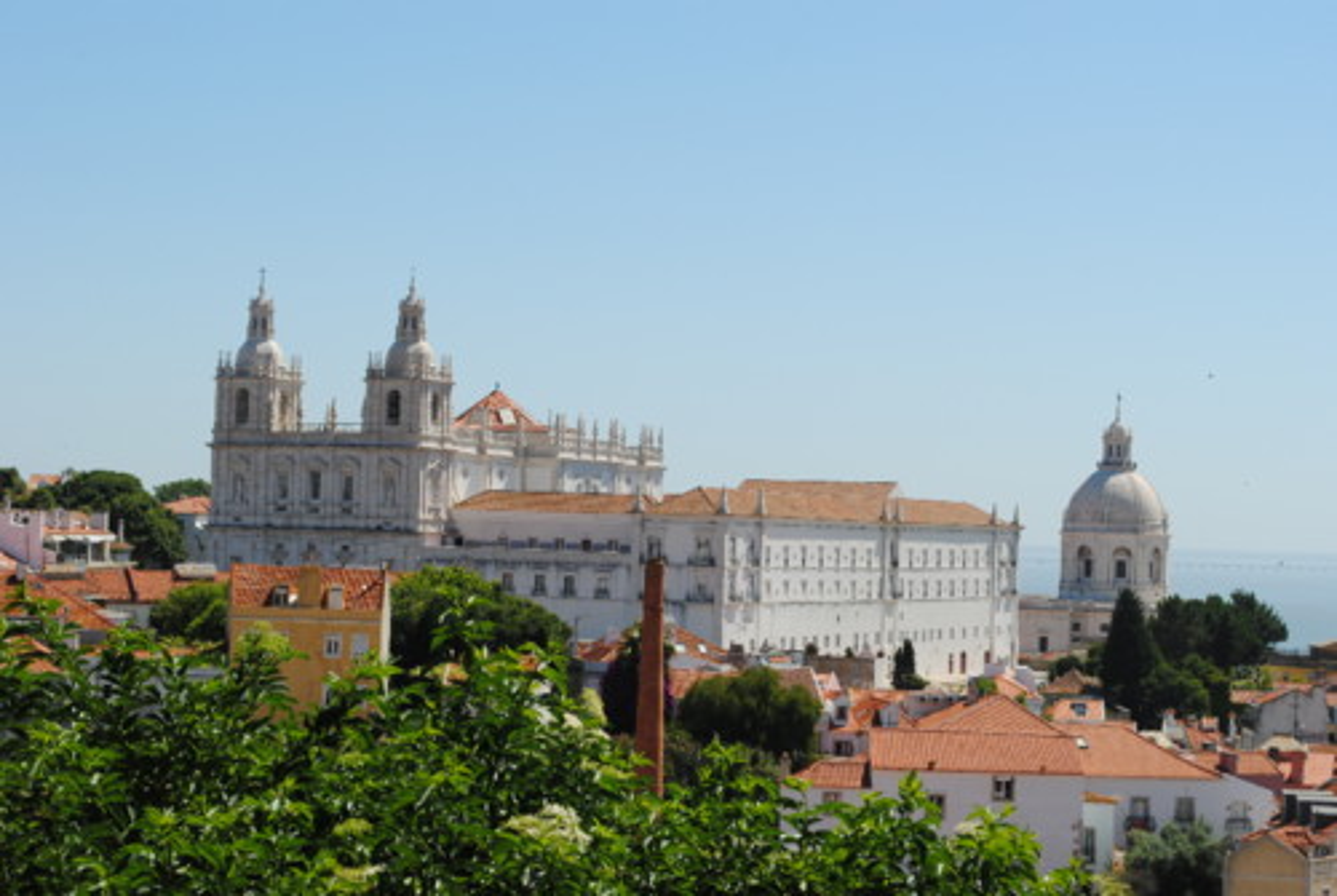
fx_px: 3068
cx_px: 668
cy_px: 448
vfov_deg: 16.6
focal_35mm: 82
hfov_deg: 24.6
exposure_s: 1/250
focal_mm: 55
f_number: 8
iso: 100
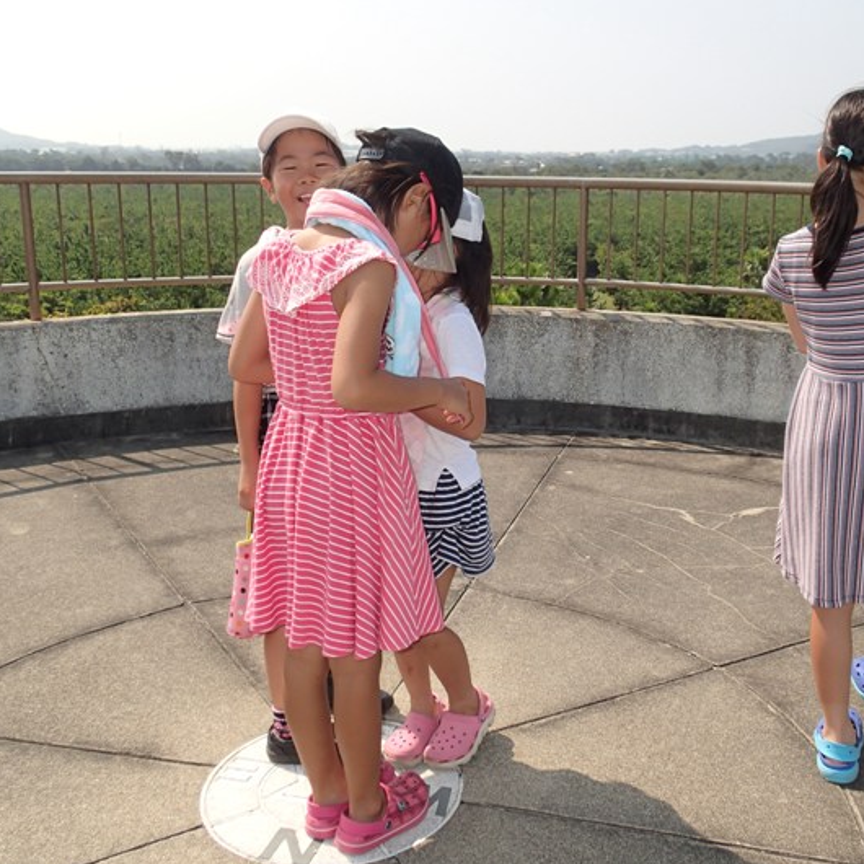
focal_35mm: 36
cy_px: 435
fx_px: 1017
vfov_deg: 46.0
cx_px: 502
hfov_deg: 45.9
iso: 100
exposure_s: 1/1000
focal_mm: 5.5
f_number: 3.2
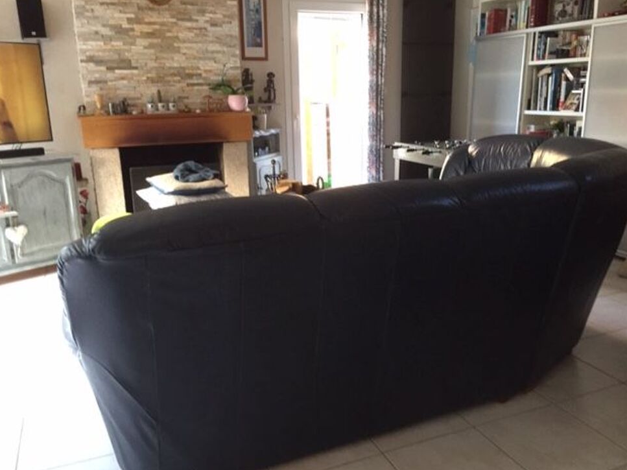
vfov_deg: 46.8
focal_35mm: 30
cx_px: 320
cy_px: 231
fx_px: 543
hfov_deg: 60.0
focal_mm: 4.15
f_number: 2.2
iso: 250
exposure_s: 1/25
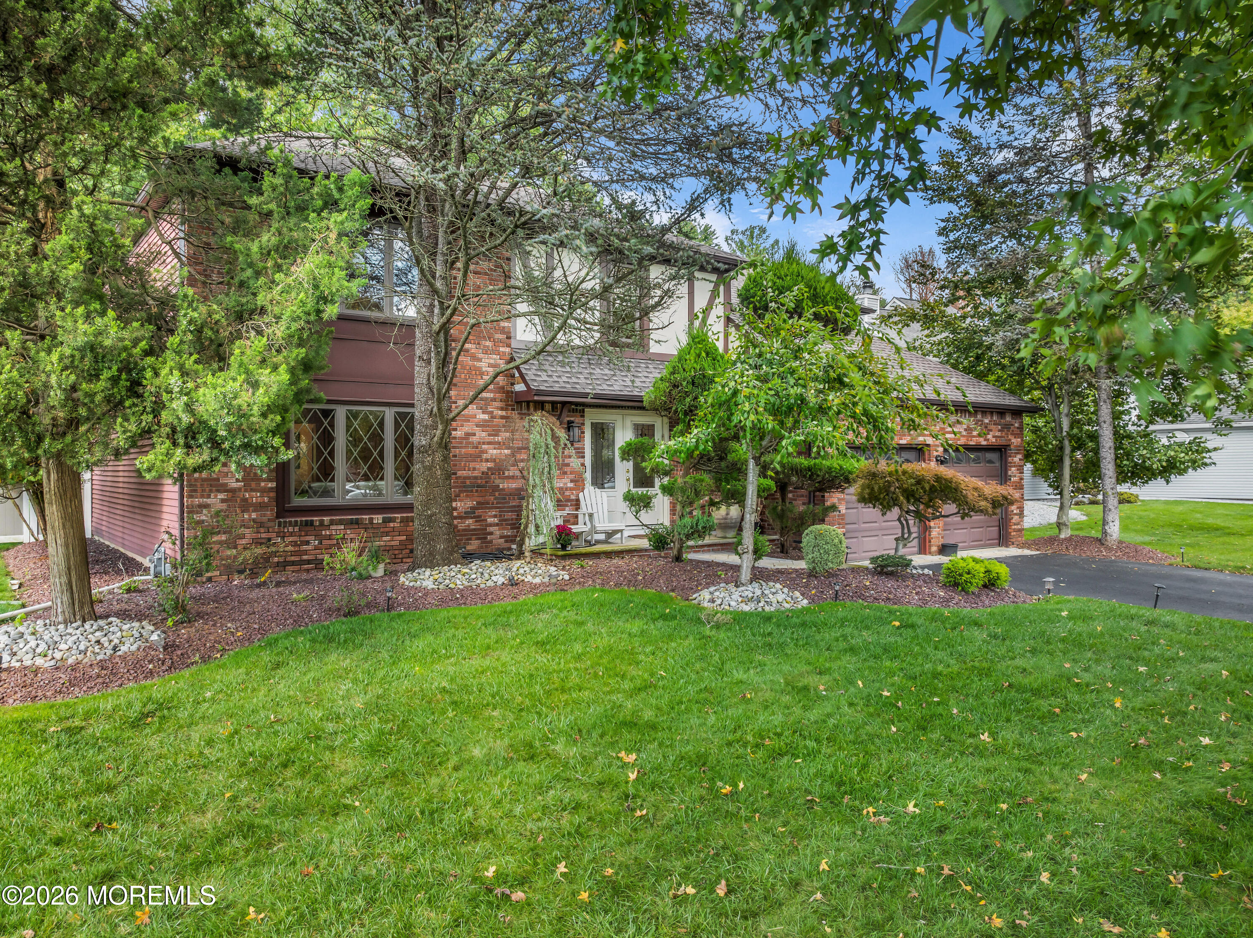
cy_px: 469
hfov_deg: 71.6
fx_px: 868
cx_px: 626
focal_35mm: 24
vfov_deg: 56.8
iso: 110
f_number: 2.8
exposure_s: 1/20
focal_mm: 12.29
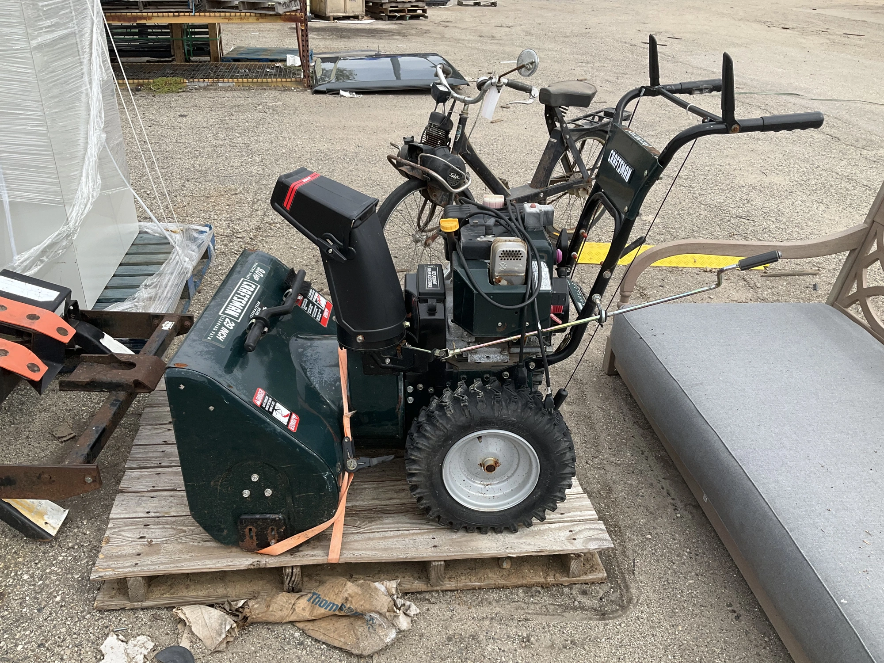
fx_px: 741
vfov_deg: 48.2
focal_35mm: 29
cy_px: 332
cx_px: 442
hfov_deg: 61.7
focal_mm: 3
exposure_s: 1/898
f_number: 1.8
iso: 25
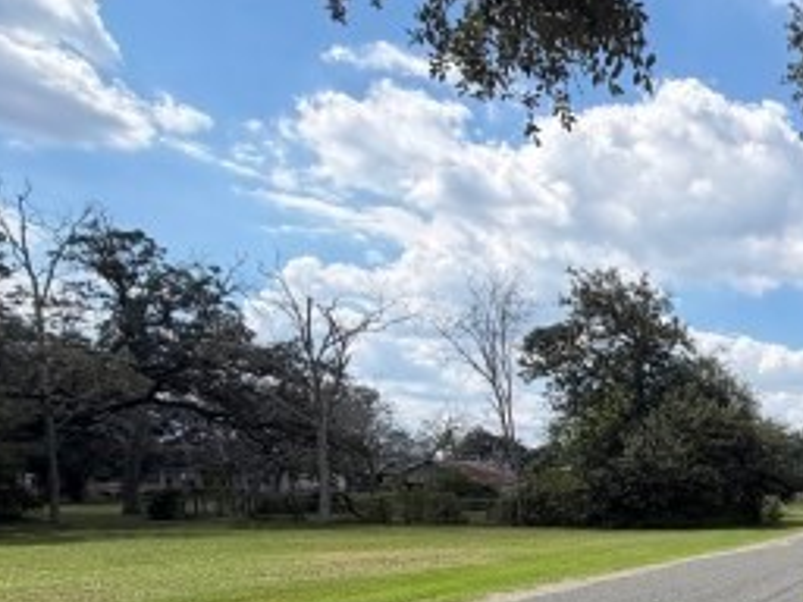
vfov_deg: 36.8
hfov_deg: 39.7
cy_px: 593
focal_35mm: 35
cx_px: 938
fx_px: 812
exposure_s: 1/770
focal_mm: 2.22
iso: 25
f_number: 2.2
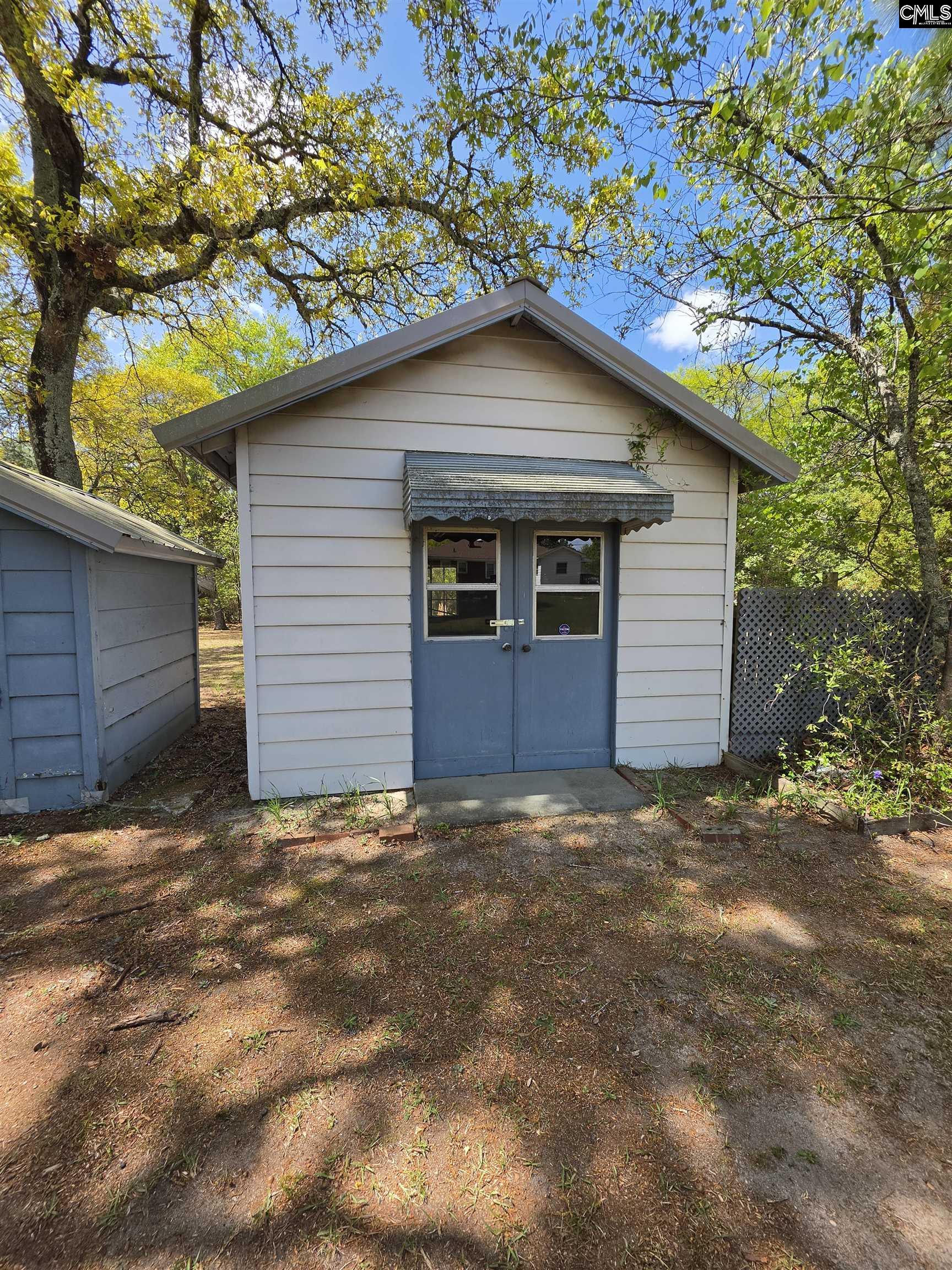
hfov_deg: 89.9
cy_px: 635
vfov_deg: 106.2
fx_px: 477
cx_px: 476
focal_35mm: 13
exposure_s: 1/621
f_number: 1.9
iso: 32
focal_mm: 2.2
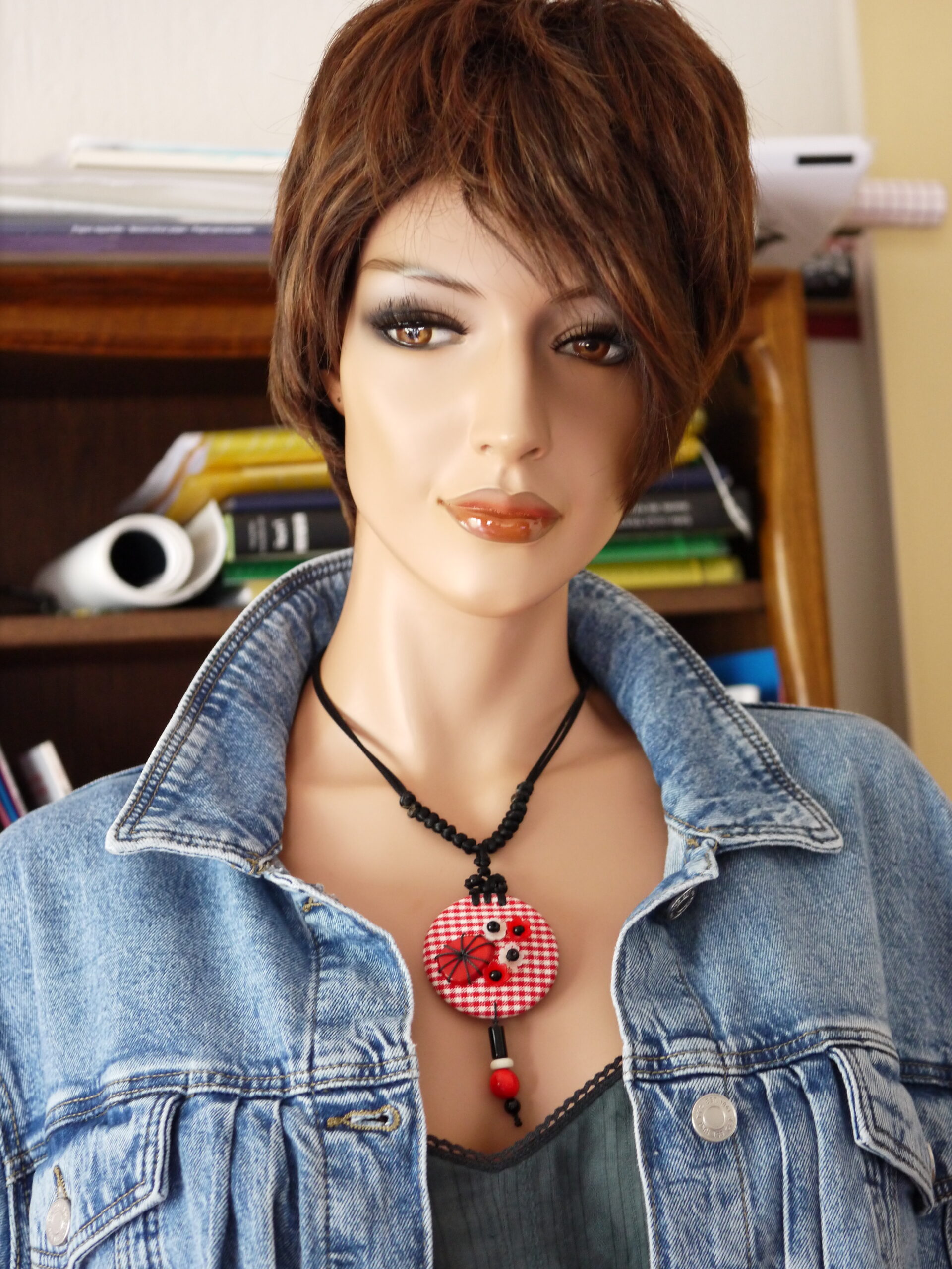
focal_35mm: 60
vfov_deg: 32.2
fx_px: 2200
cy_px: 634
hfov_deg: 24.4
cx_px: 476
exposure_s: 1/15
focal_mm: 30
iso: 800
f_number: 2.8
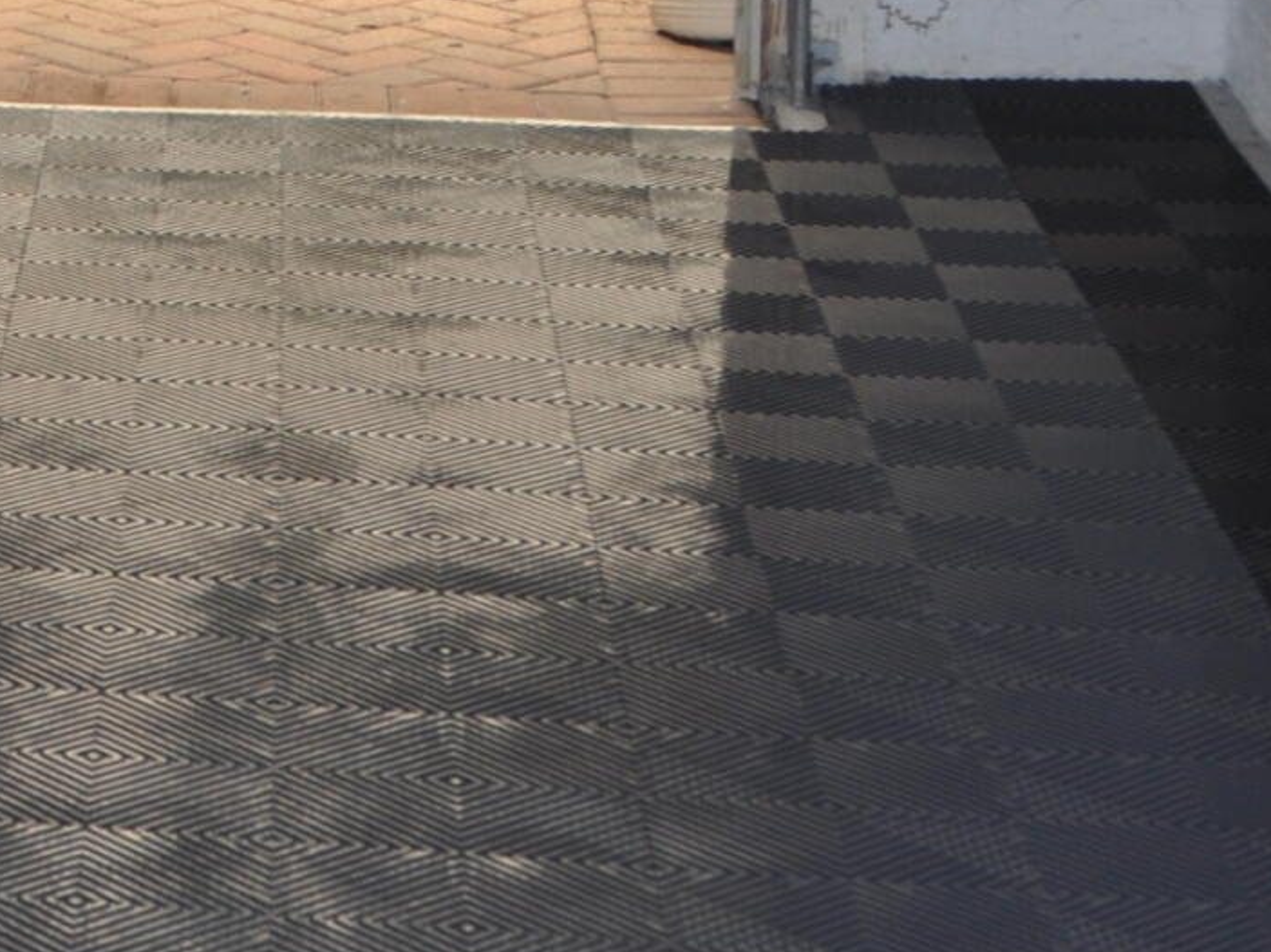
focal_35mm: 123
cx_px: -886
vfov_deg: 11.5
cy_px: -497
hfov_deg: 14.4
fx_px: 4515
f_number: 3.5
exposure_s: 1/200
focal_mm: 20
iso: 220
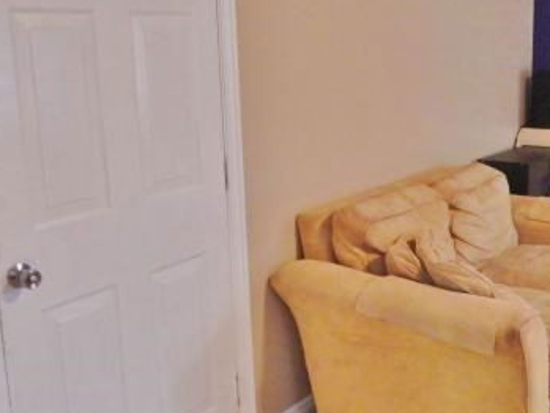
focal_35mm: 44
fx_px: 699
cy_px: 170
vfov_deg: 32.8
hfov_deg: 42.6
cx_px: 344
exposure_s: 1/30
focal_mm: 4.3
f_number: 2.8
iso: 400
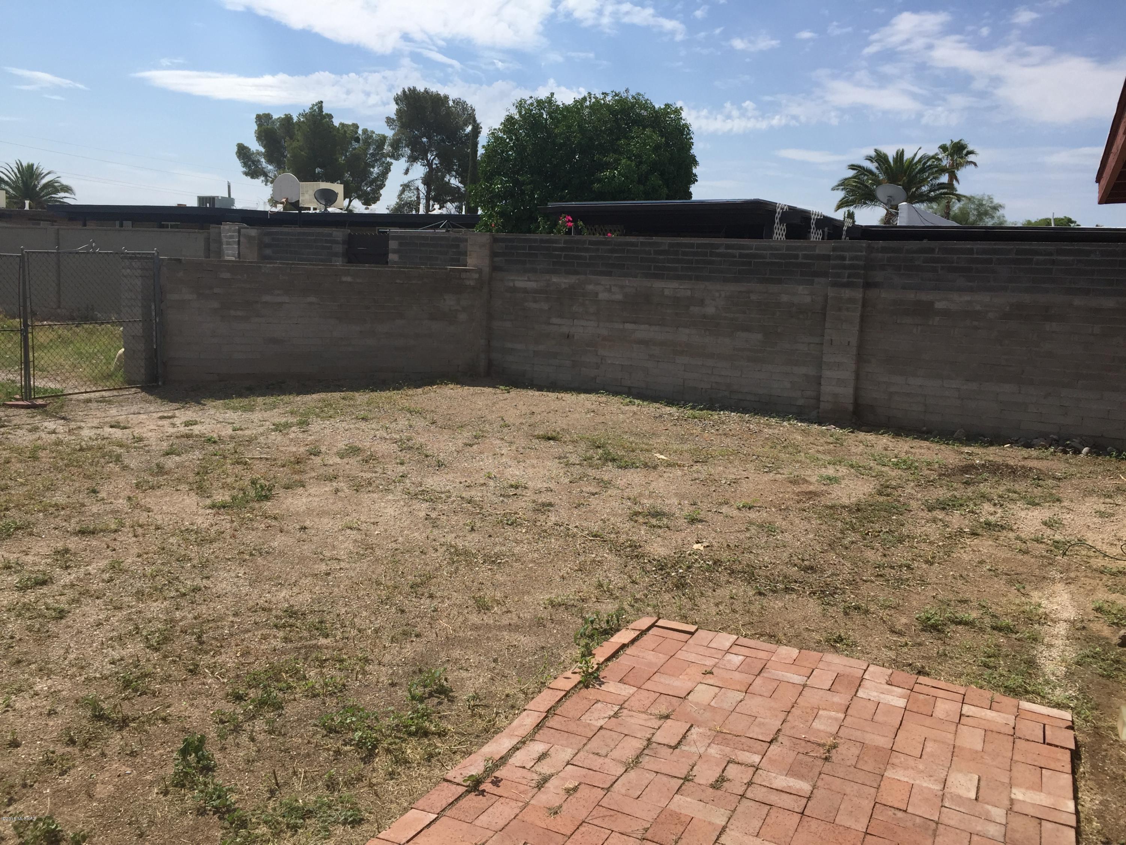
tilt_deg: -5.7
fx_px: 943
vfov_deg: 48.2
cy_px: 422
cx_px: 563
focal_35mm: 29
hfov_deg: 61.7
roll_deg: -2.6
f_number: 2.2
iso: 32
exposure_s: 1/3300
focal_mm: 4.15
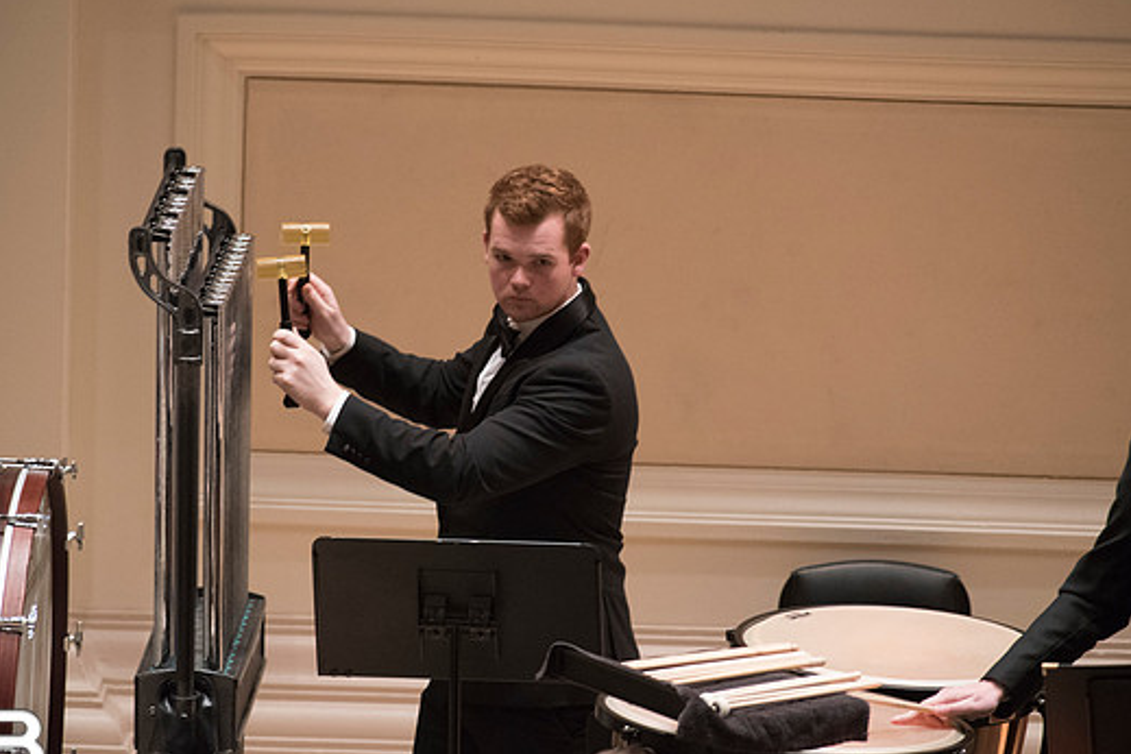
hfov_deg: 3.1
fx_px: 21079
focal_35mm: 671
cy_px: 391
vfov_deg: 2.0
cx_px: 508
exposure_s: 1/125
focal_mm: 600
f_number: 5.6
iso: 6400
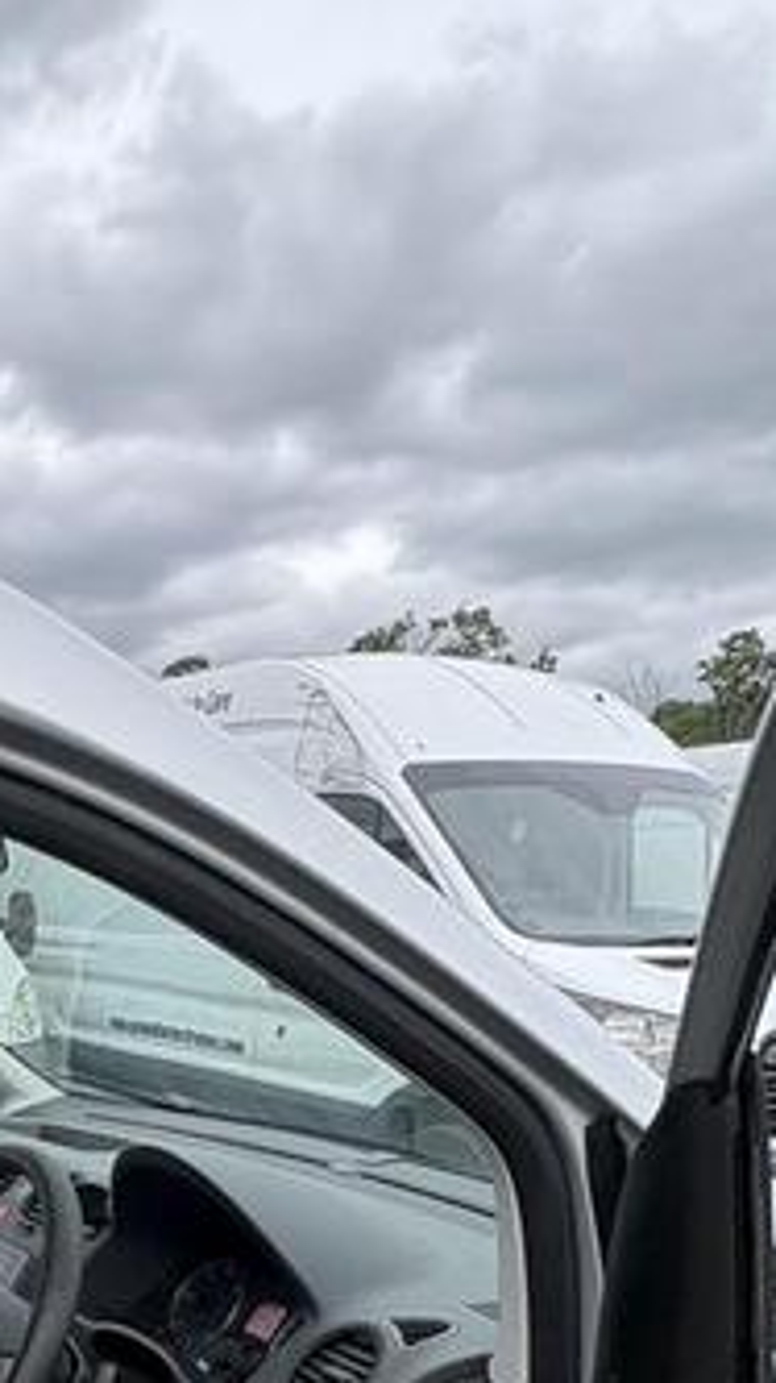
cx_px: -170
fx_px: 1502
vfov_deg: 43.6
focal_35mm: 41
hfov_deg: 25.7
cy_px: 1325
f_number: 2.2
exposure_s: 1/636
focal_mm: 2.22
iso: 50
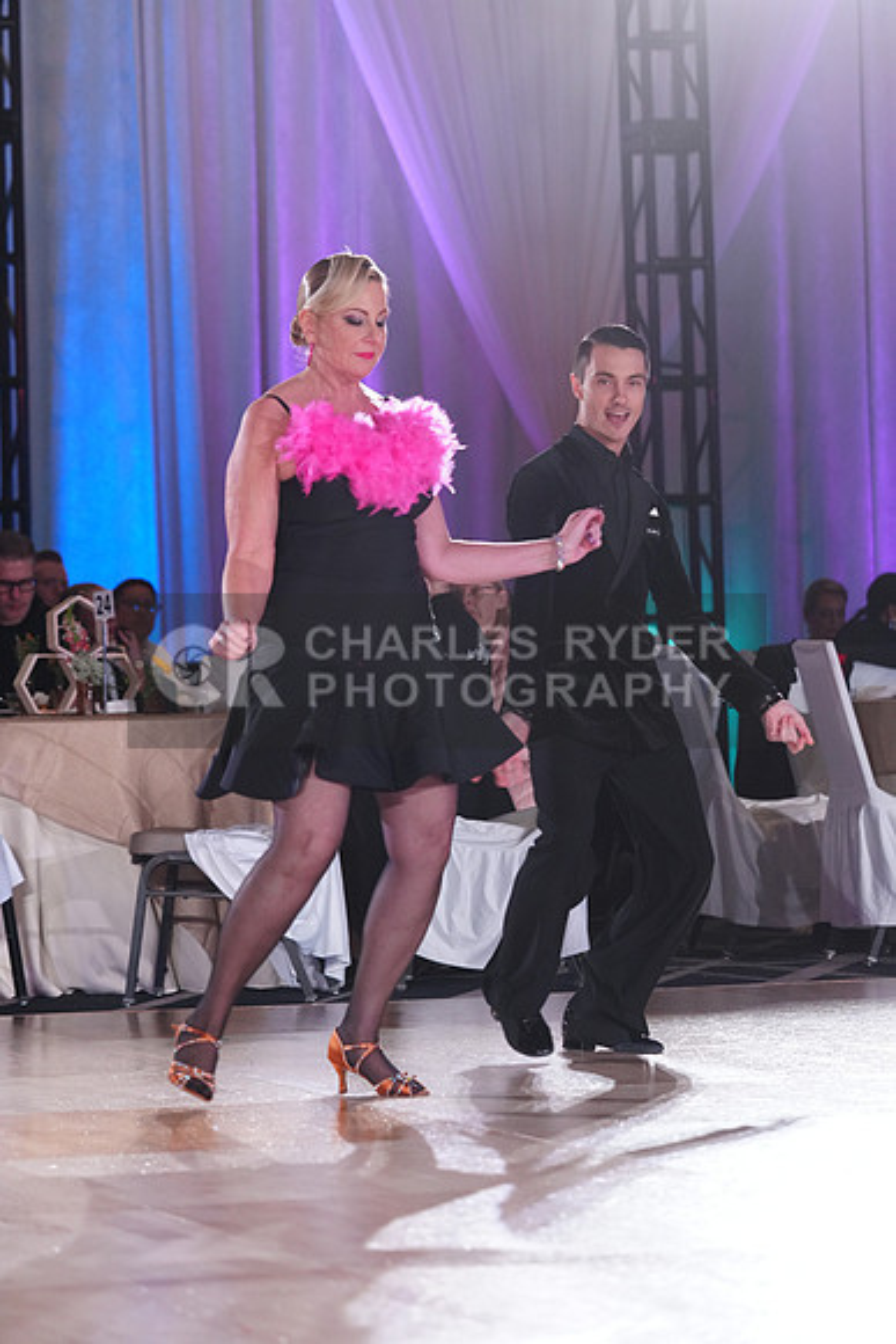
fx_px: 5037
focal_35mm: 135
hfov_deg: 10.2
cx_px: 448
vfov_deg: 15.2
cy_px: 672
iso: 2500
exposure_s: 1/400
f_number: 4
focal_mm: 135
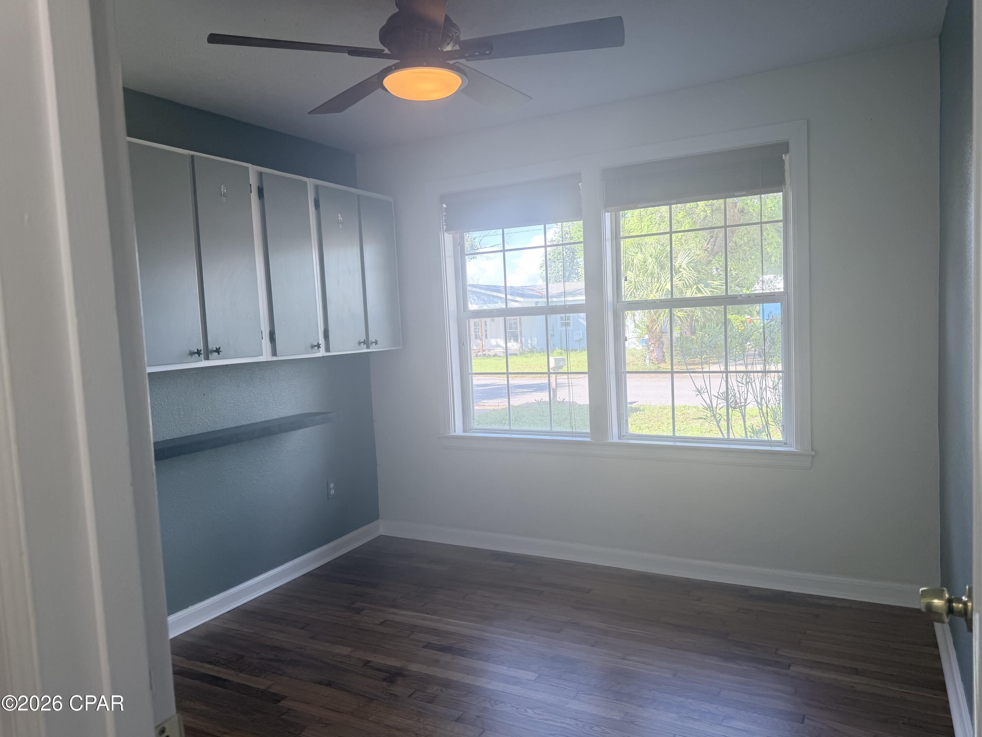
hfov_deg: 71.6
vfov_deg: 56.8
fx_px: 681
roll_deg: +2.8
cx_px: 491
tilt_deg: -3.6
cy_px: 368
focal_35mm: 24
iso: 80
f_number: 1.78
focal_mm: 6.76
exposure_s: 1/170
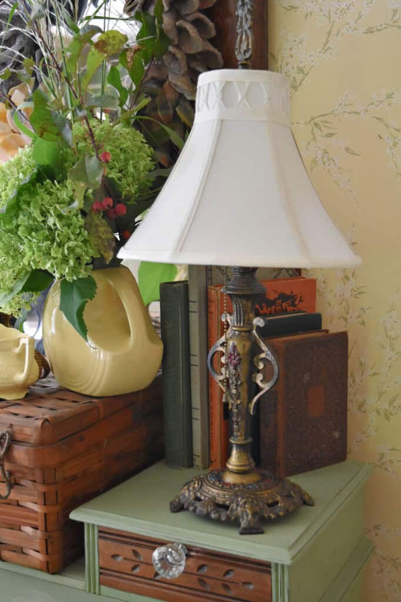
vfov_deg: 42.3
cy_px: 301
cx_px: 200
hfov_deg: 28.9
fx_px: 777
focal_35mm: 46
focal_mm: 31
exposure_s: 1/60
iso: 1800
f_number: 4.2
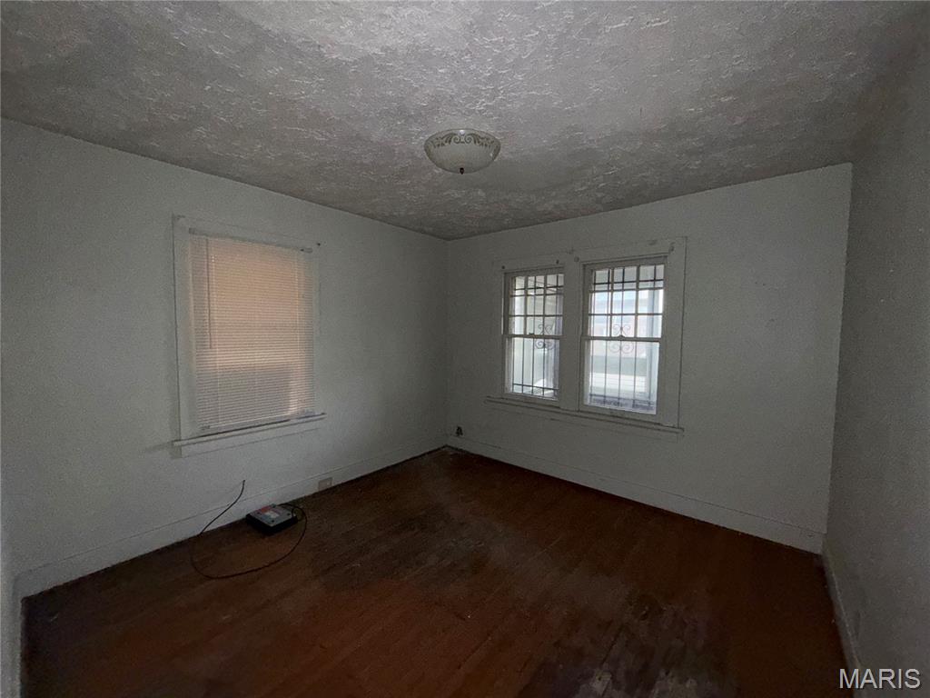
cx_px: 465
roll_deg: -0.5
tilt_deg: -1.5
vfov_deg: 85.7
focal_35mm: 14
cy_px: 349
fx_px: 376
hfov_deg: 102.1
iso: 200
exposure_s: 1/60
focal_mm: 2.22
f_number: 2.2
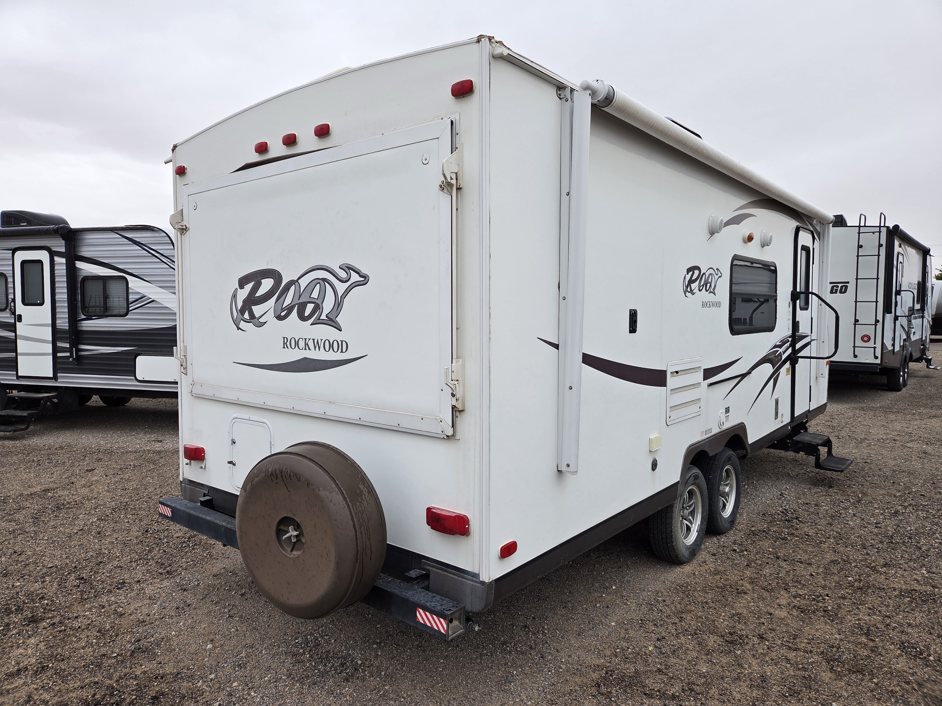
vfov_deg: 58.9
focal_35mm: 23
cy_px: 353
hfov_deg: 73.9
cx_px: 471
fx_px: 626
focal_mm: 5.4
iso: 80
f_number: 1.8
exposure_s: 1/927
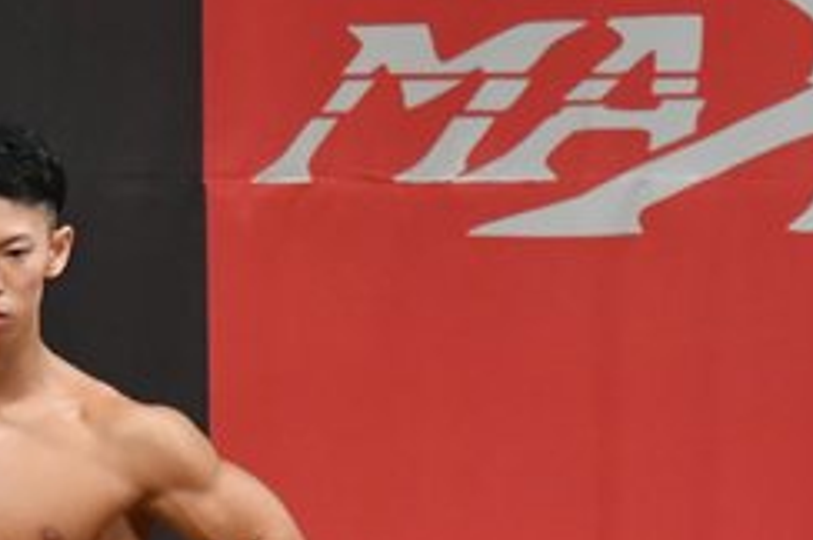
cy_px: 803
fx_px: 18268
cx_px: 55
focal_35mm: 810
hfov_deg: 2.5
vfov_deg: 1.7
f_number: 5.6
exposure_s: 1/400
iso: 6400
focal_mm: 170
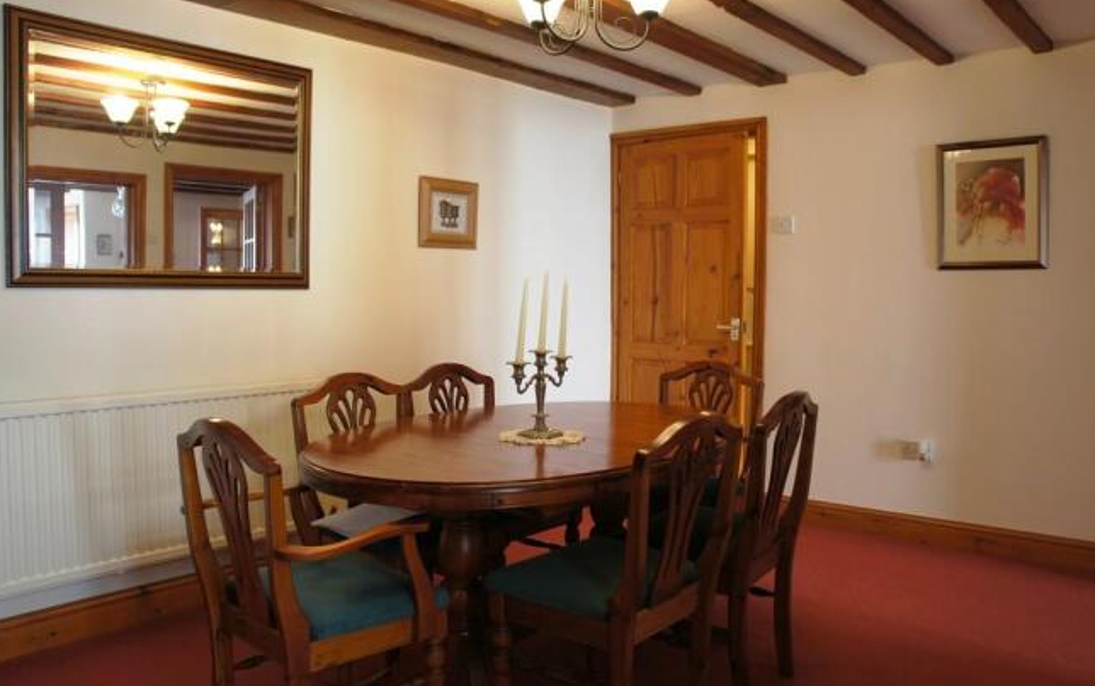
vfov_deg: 44.6
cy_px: 346
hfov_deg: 66.4
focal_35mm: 28
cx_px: 549
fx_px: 836
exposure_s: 1/30
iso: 640
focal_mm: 18
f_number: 3.5
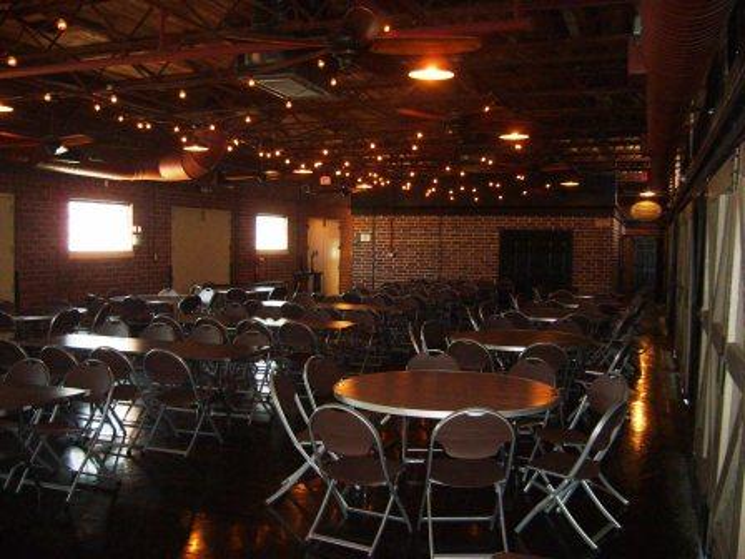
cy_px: 280
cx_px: 372
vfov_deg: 40.7
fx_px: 753
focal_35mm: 35
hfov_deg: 52.6
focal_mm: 5.8
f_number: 2.8
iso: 235
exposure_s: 1/45
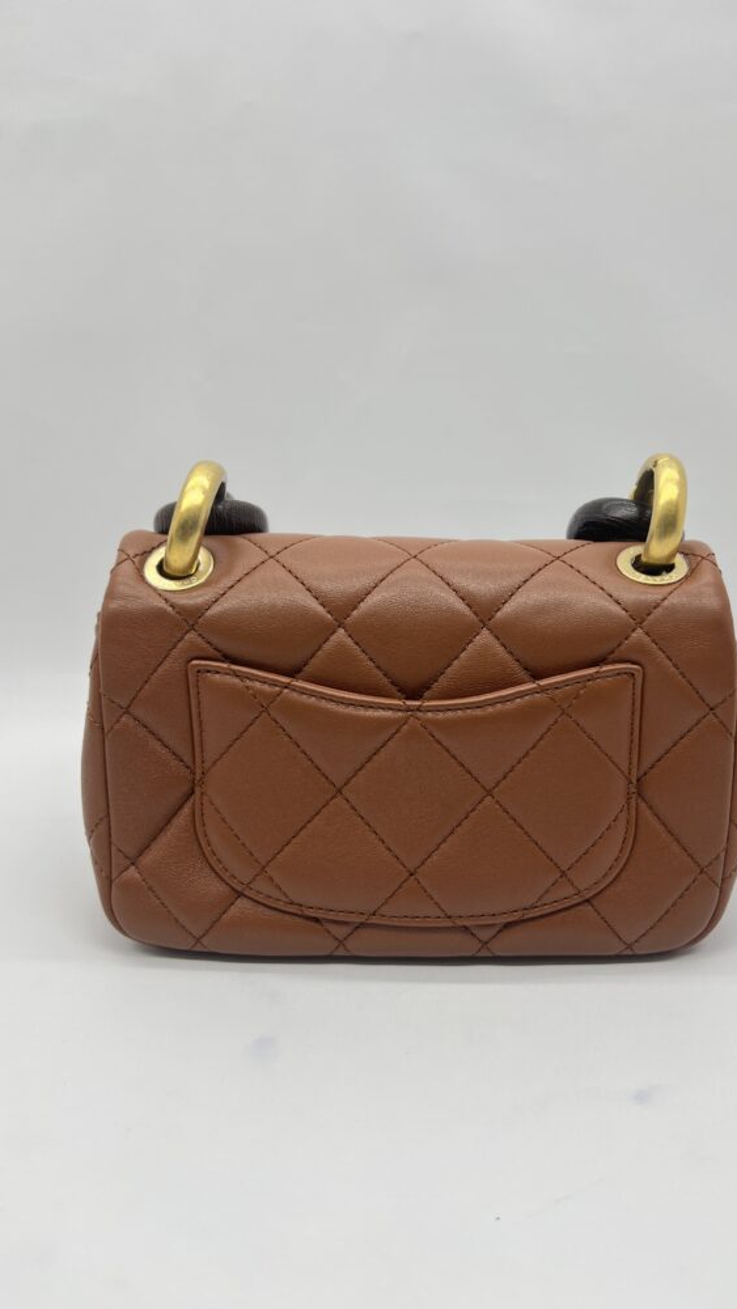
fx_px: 1007
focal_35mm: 29
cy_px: 668
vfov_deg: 66.0
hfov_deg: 40.1
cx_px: 418
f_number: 1.5
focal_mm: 5.7
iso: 32
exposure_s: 1/109
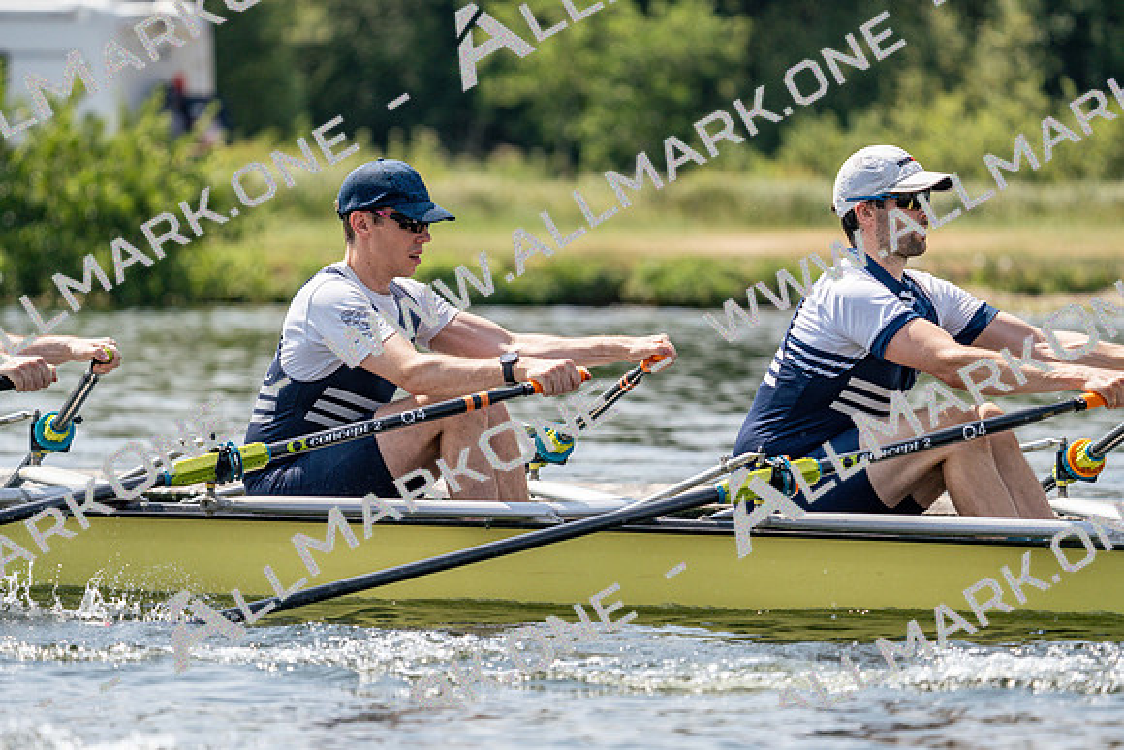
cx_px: 562
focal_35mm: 303
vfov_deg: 4.5
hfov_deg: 6.8
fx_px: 9462
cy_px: 375
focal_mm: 303
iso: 250
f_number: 6.3
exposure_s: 1/1600
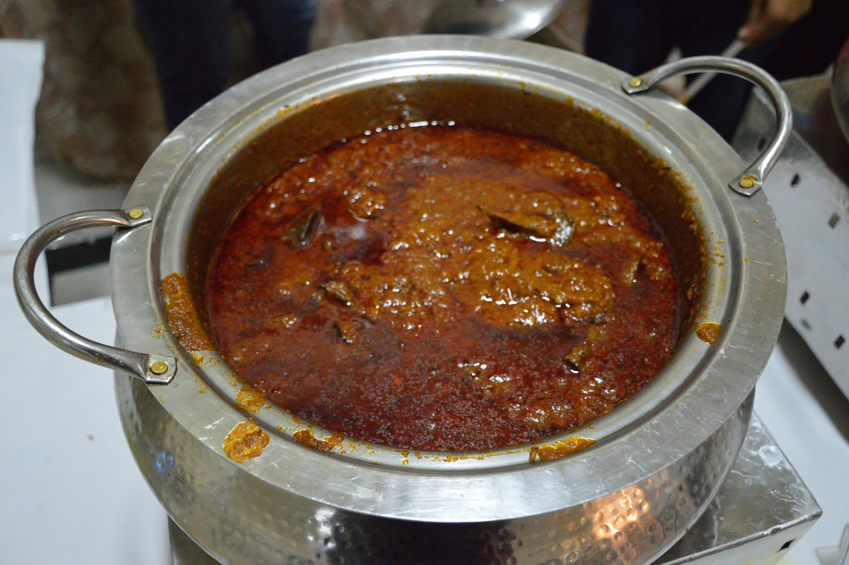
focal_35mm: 33
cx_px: 424
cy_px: 282
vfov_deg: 39.9
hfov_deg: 57.3
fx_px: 778
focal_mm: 22
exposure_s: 1/80
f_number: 3.5
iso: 3200
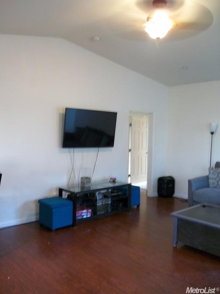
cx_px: 110
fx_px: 271
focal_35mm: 32
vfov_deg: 56.8
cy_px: 147
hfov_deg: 44.2
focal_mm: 5.7
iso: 170
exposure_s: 1/8
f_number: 2.9
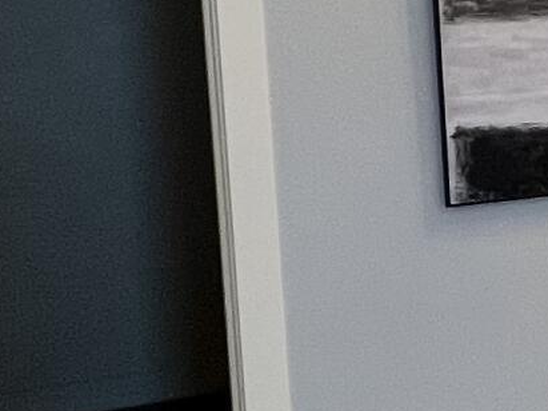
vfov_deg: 15.4
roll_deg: +1.3
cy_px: 61
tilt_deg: -5.2
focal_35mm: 95
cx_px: 1329
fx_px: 1503
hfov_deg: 14.0
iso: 80
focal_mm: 1.57
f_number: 1.8
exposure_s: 1/120
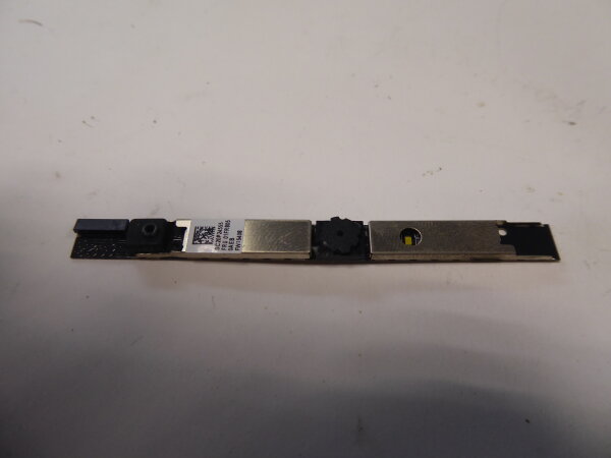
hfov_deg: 69.4
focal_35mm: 25
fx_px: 441
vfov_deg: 54.9
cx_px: 306
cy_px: 229
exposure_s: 1/60
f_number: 3.3
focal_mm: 4.3
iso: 200
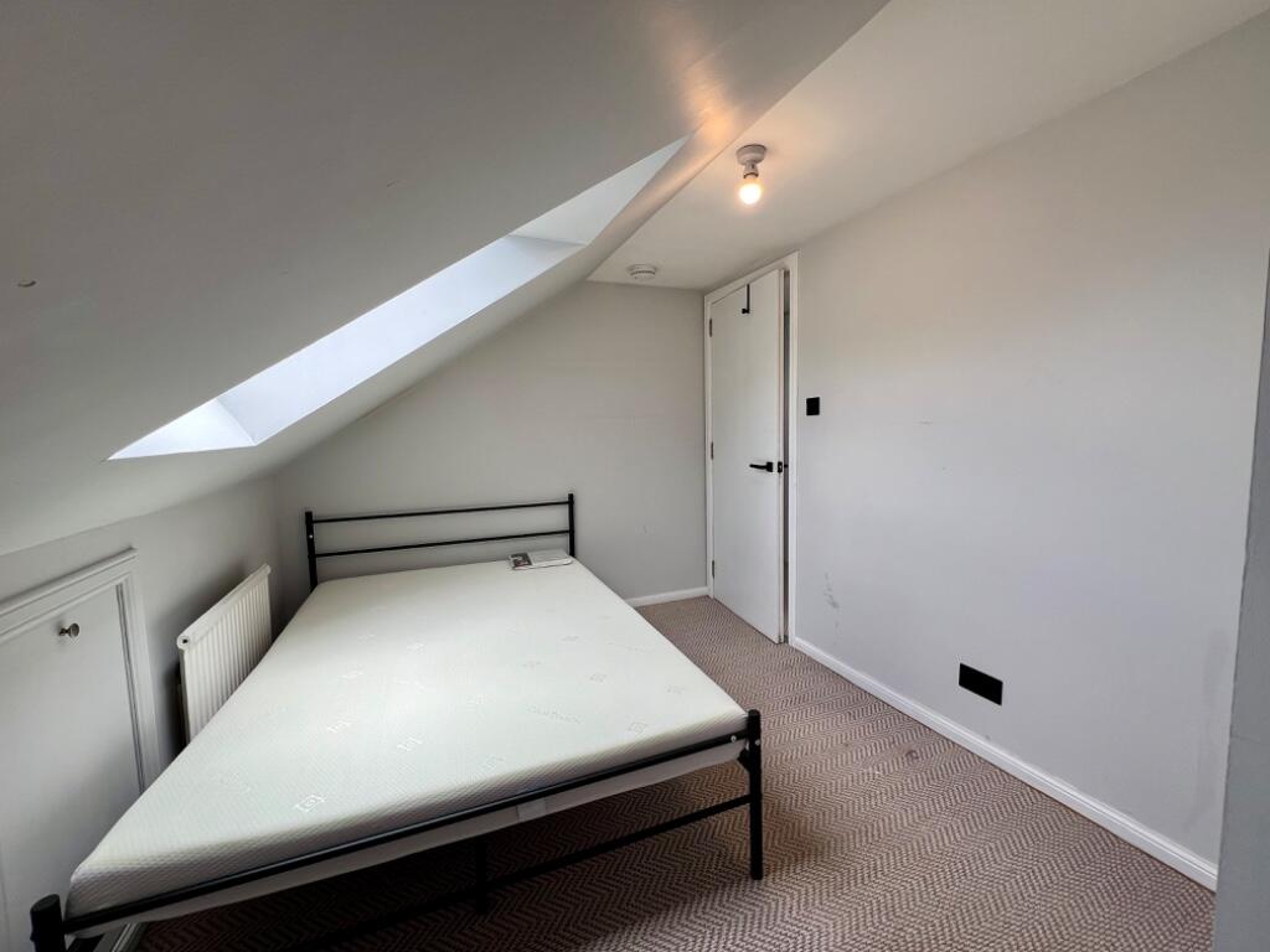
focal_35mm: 13
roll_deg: +1.4
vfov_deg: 89.9
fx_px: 477
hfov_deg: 106.2
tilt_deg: -5.5
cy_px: 476
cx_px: 635
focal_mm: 1.57
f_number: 1.8
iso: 32
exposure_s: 1/125
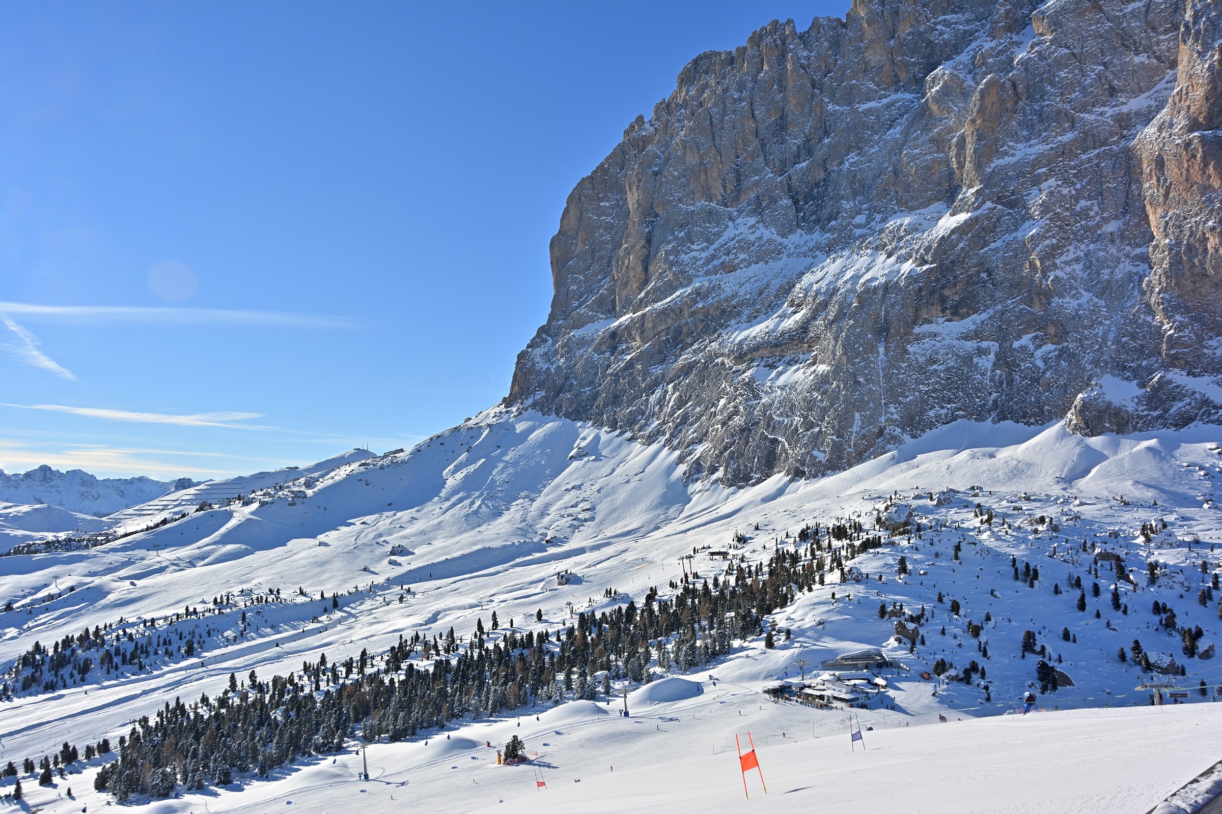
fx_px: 916
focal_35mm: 27
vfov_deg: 47.9
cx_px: 611
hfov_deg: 67.4
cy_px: 407
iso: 100
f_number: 8
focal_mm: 18
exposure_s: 1/500
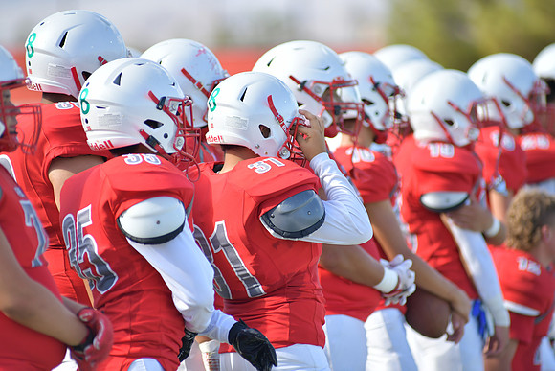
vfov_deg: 4.6
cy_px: 186
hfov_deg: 6.9
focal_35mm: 300
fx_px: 4626
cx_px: 278
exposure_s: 1/2000
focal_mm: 300
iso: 360
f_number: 3.5
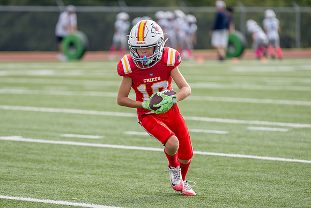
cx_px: 135
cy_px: 106
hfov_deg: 7.4
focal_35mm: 280
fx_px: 2418
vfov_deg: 4.9
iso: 320
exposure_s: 1/2500
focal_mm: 194
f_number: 2.8
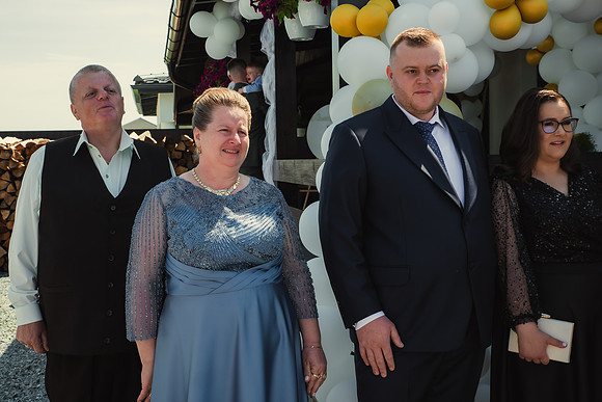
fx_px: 856
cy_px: 188
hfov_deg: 38.7
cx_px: 281
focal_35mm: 51
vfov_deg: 26.4
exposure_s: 1/250
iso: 200
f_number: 8
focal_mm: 48
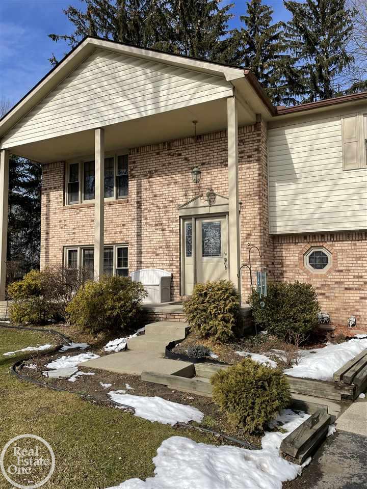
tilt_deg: +3.7
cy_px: 244
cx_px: 184
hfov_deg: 53.1
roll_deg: -1.3
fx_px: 368
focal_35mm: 26
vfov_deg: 67.3
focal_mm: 4.2
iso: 32
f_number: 1.6
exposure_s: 1/4000
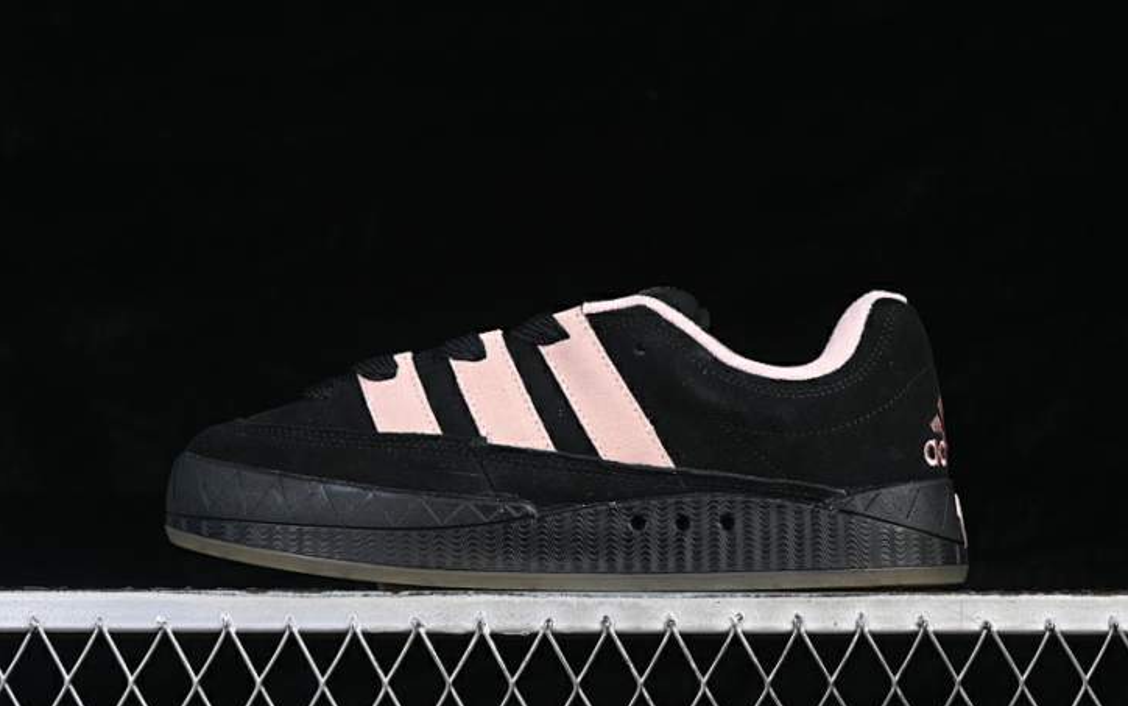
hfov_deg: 26.8
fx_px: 2368
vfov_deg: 17.0
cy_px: 354
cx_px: 566
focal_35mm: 77
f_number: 6.3
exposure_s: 1/80
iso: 160
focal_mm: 50
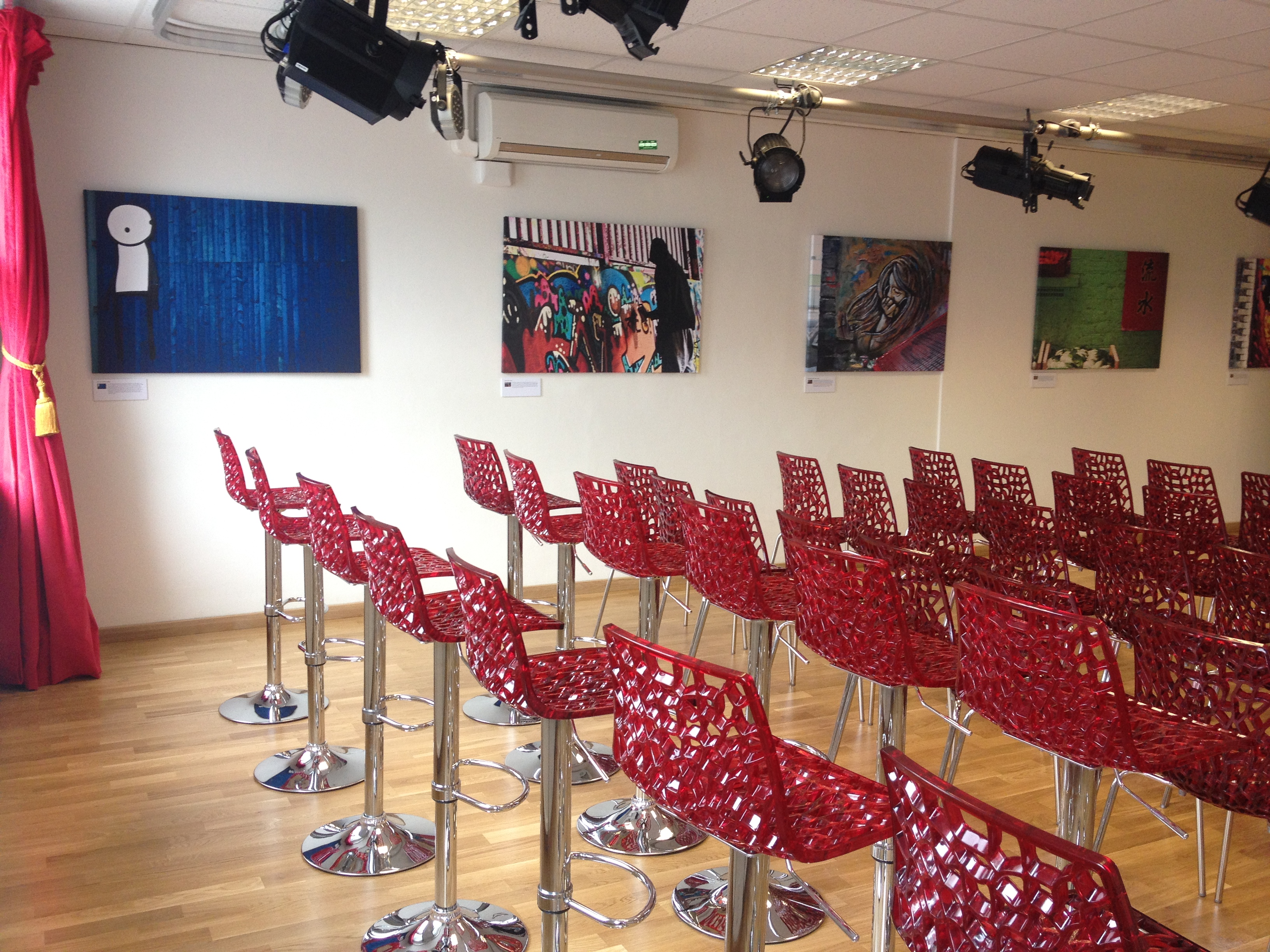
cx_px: 635
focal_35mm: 35
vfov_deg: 40.7
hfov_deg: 52.6
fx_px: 1284
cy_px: 476
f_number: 2.4
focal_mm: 4.28
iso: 100
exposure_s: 1/60
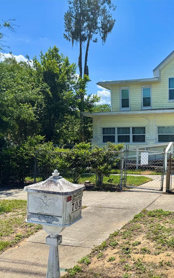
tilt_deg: +1.0
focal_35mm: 34
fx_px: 258
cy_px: 139
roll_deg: +0.7
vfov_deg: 56.7
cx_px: 169
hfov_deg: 34.3
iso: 80
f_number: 1.78
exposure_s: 1/4310
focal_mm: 6.76
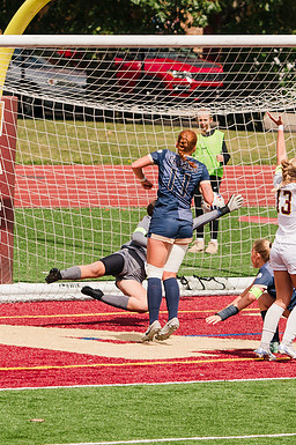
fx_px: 8129
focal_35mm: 658
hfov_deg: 2.1
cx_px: 244
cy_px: 276
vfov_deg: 3.1
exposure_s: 1/1600
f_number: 5.6
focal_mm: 264
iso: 200
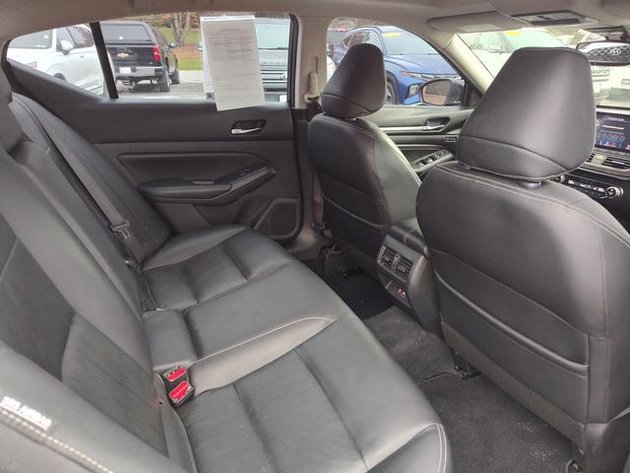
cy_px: 236
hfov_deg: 73.9
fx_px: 419
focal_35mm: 23
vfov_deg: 58.9
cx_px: 315
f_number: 1.88
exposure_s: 1/60
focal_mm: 5.56
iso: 506
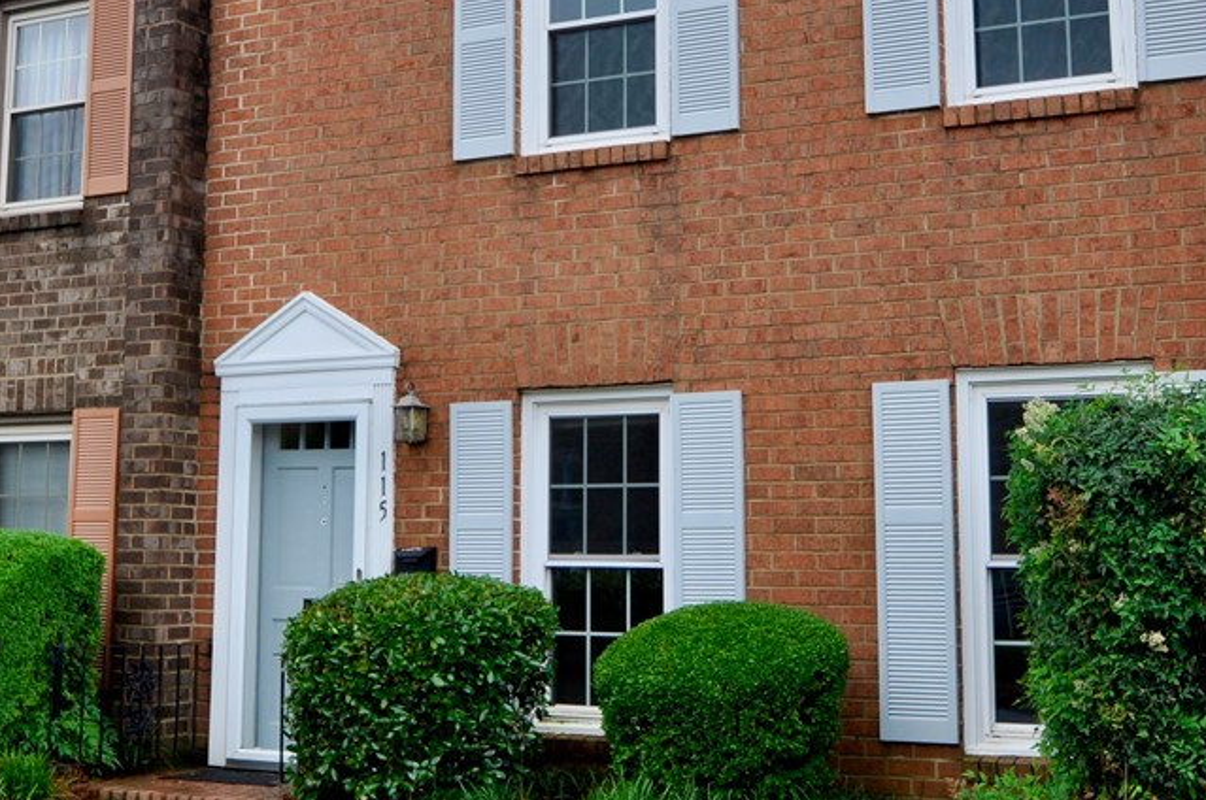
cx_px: 589
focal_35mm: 46
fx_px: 1539
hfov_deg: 42.8
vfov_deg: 28.6
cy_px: 168
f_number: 8
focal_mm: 18
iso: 200
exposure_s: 1/250
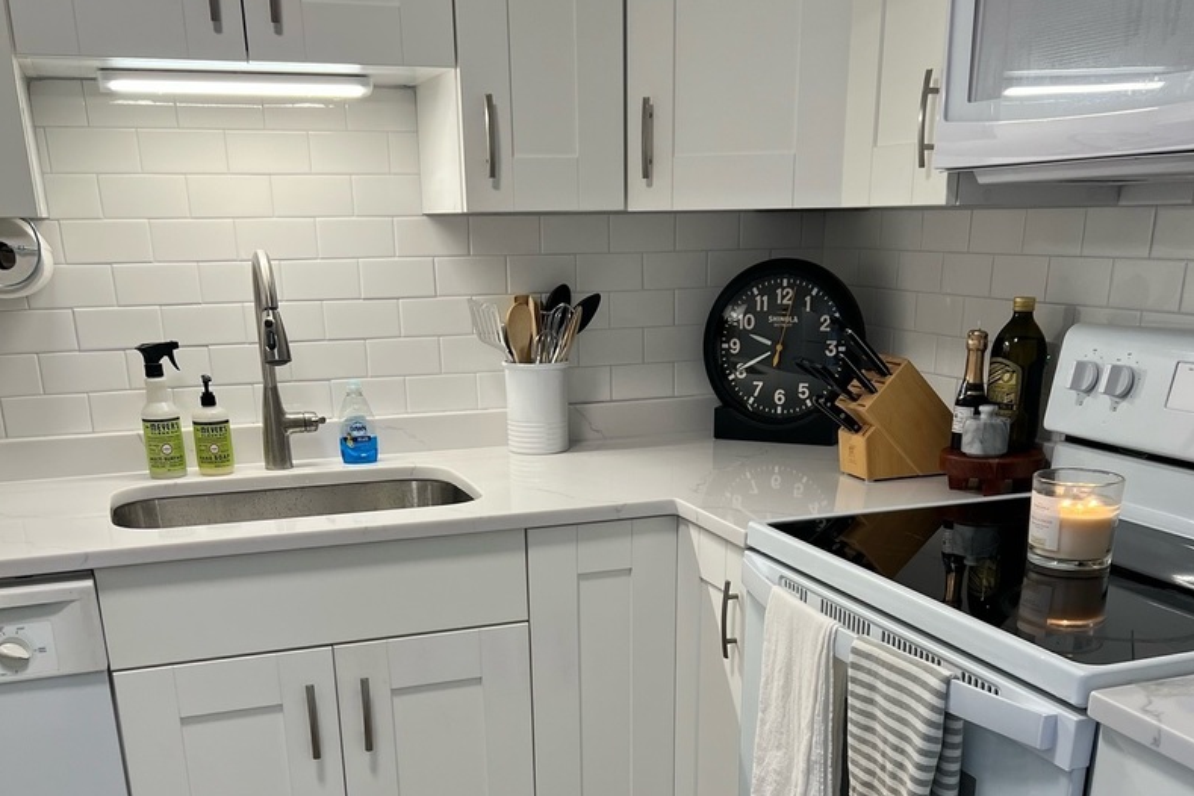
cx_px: 610
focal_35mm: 37
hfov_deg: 51.9
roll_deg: +0.8
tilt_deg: -20.6
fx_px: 1227
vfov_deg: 34.4
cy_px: 683
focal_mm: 5.7
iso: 80
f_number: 1.5
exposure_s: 1/120
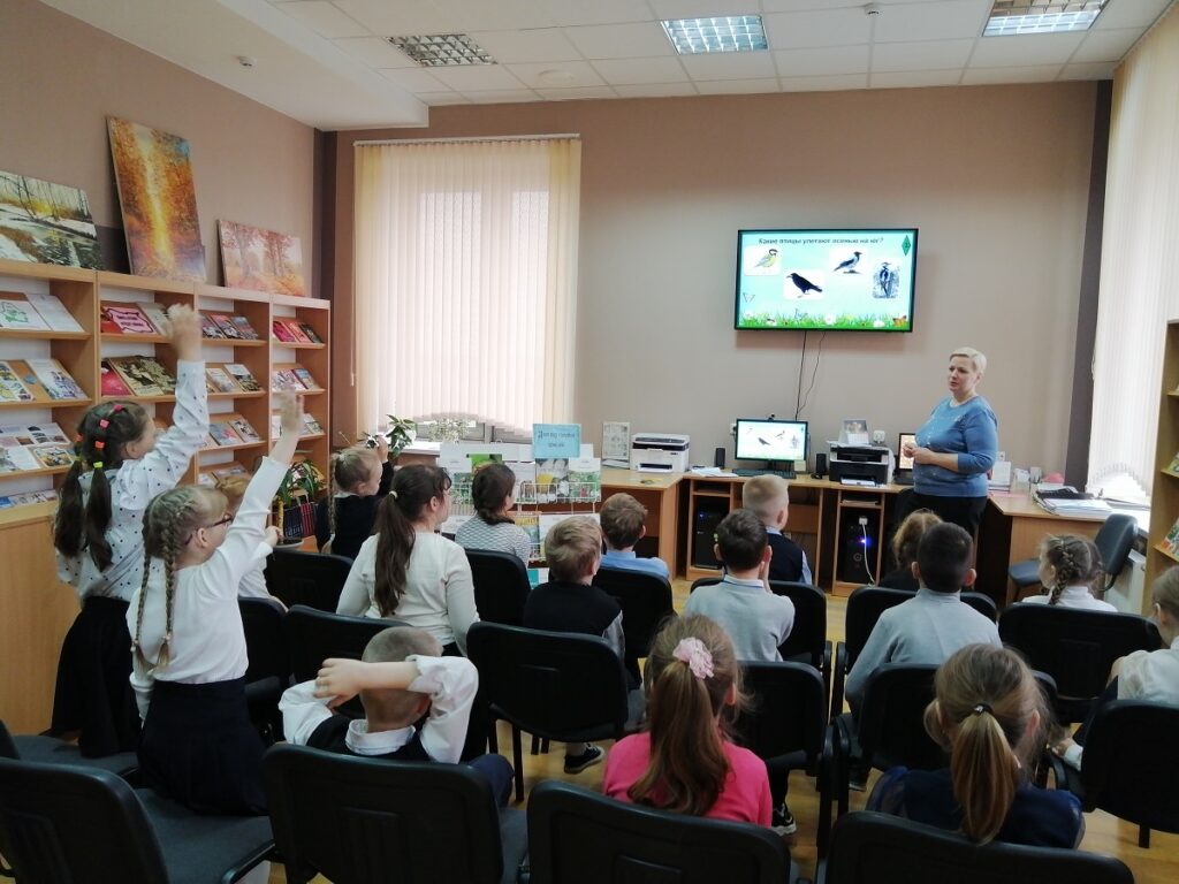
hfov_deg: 67.3
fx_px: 886
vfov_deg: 53.1
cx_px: 590
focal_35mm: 26
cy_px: 442
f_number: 1.8
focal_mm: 3.95
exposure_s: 1/33.3
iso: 200
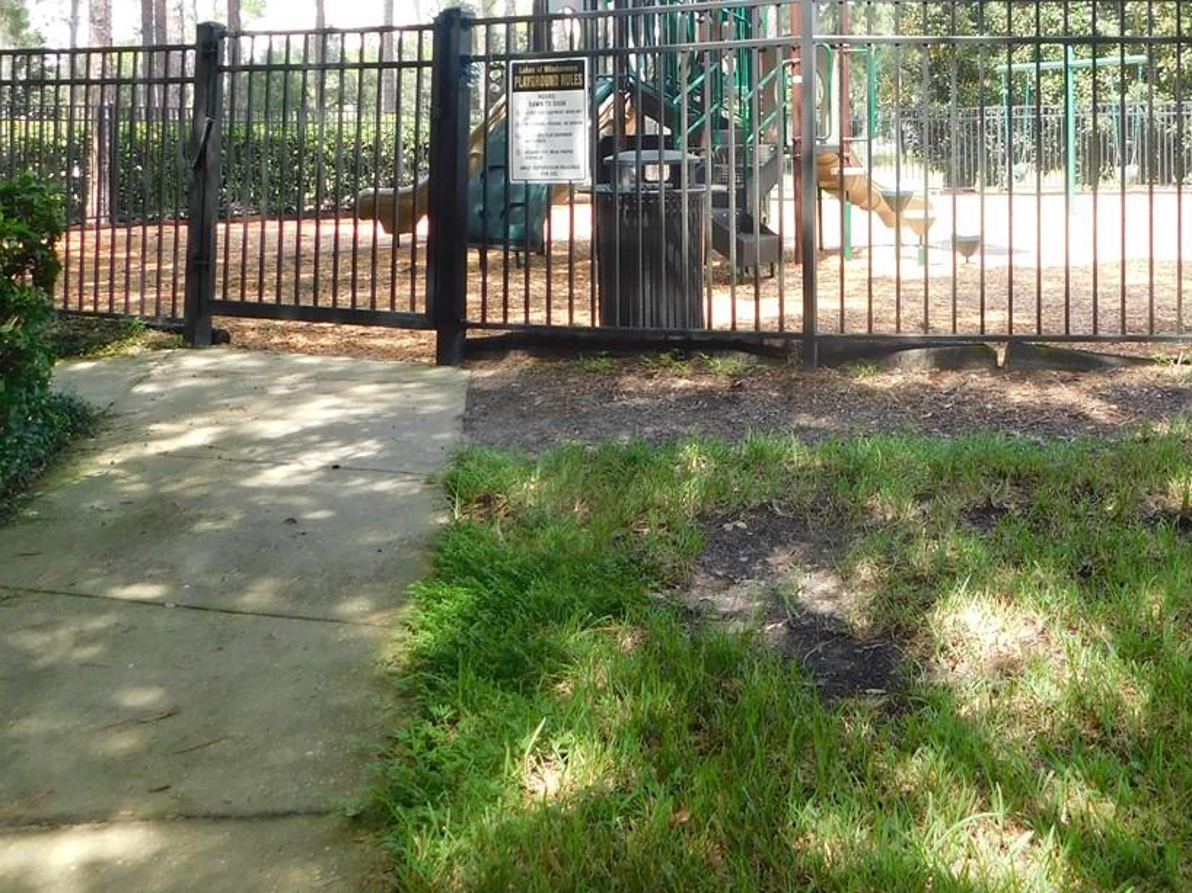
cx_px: 826
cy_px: 144
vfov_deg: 31.1
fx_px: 1549
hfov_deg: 41.4
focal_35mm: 45
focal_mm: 4
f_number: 3
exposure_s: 1/160
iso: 125
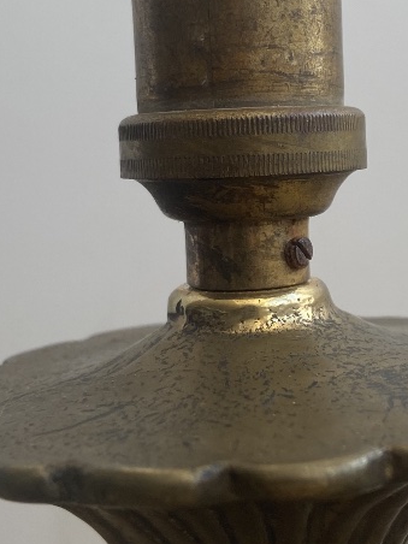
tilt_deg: -2.9
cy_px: 205
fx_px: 1084
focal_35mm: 69
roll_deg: -0.6
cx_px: 258
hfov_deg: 21.3
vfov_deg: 28.1
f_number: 1.8
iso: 32
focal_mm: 4.25
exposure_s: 1/293
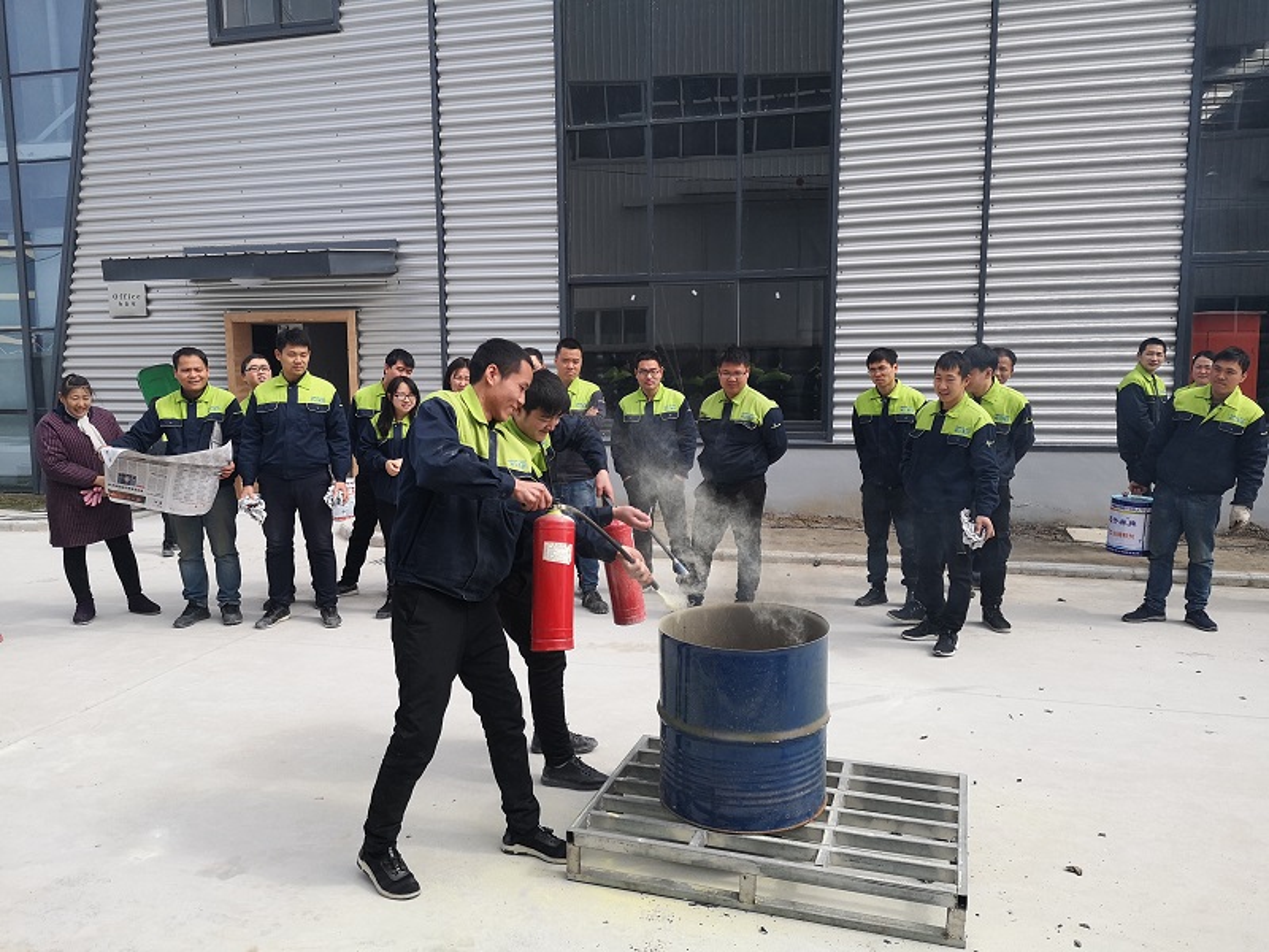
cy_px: 476
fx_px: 990
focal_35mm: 27
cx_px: 634
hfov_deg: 65.3
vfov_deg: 51.4
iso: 50
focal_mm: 3.95
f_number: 1.8
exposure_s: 1/1927
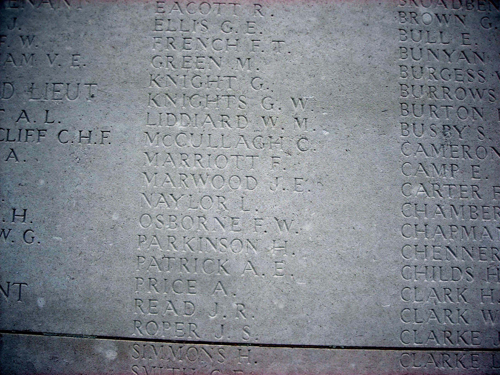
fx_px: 549
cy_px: 188
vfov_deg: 37.7
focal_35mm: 38
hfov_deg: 49.0
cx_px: 250
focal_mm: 6.3
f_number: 3.2
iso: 50
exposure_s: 1/30
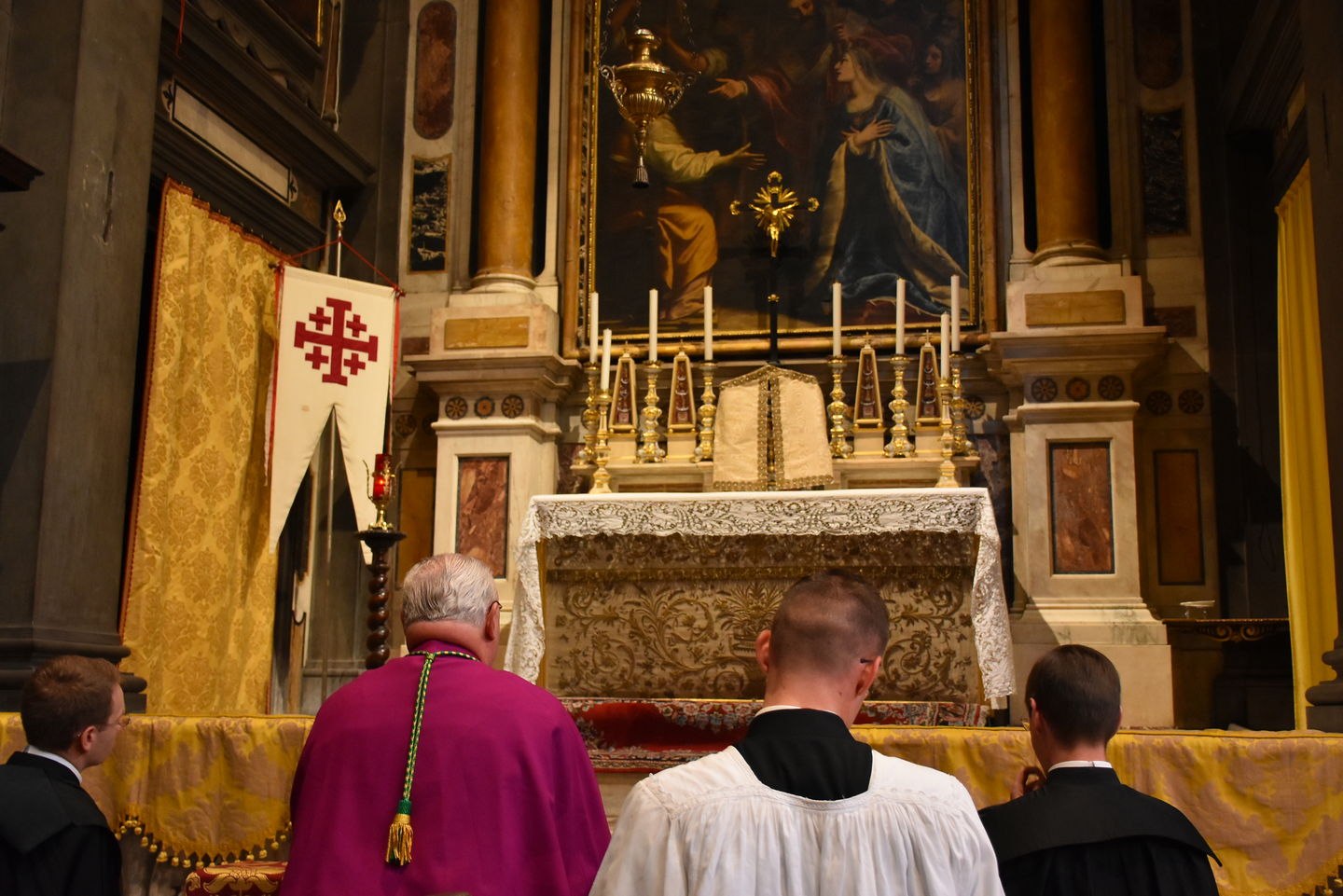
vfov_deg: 34.2
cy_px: 448
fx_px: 1455
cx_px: 672
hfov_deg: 49.5
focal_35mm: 39
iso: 1600
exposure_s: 1/40
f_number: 3.8
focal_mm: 26
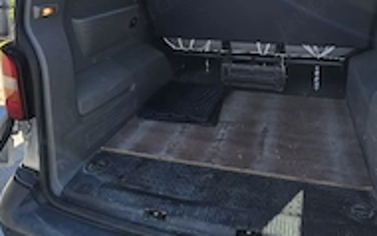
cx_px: 224
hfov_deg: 64.1
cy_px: 12
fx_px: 298
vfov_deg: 39.2
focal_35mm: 29
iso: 40
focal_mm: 2.2
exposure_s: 1/588
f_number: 1.9
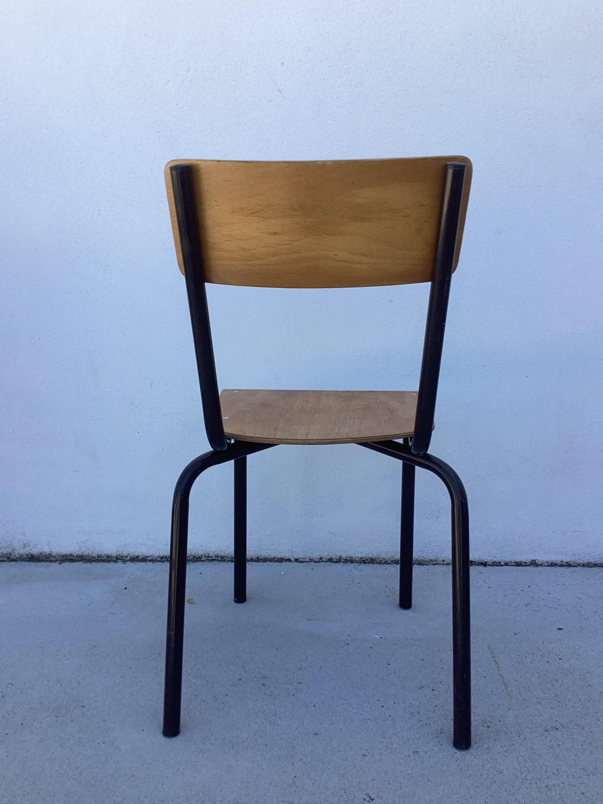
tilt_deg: -14.5
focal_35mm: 32
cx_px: 303
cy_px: 393
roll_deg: +0.4
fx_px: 743
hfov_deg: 44.2
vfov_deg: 56.8
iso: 25
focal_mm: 3.3
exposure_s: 1/314
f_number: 2.4
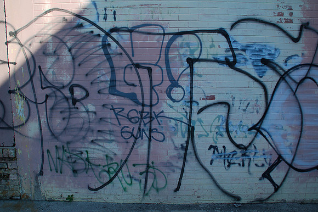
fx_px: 238
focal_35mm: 27
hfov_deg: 67.4
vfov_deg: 47.9
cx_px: 159
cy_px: 106
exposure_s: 1/160
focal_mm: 18
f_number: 7.1
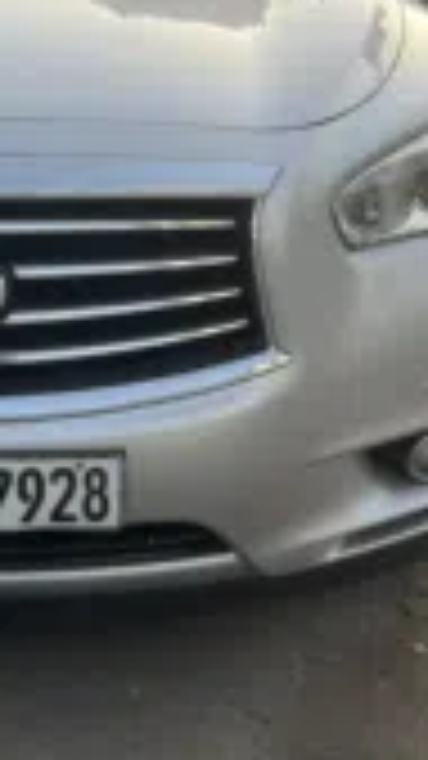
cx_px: -45
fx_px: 1352
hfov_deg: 17.4
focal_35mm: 67
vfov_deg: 31.1
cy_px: 238
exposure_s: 1/1698
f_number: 1.5
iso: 50
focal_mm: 5.7
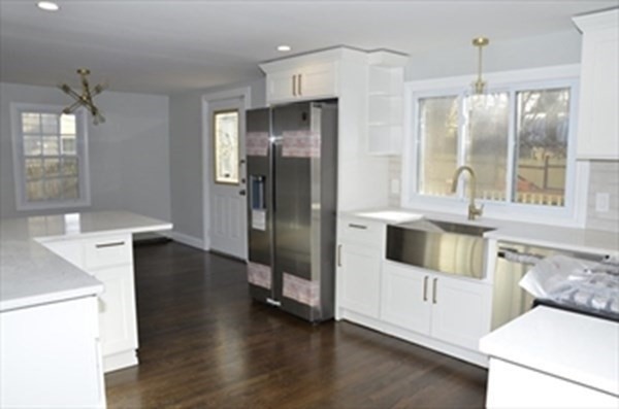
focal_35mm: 27
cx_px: 310
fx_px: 463
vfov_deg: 47.7
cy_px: 204
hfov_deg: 67.5
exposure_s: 1/250
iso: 640
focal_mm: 18
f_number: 8
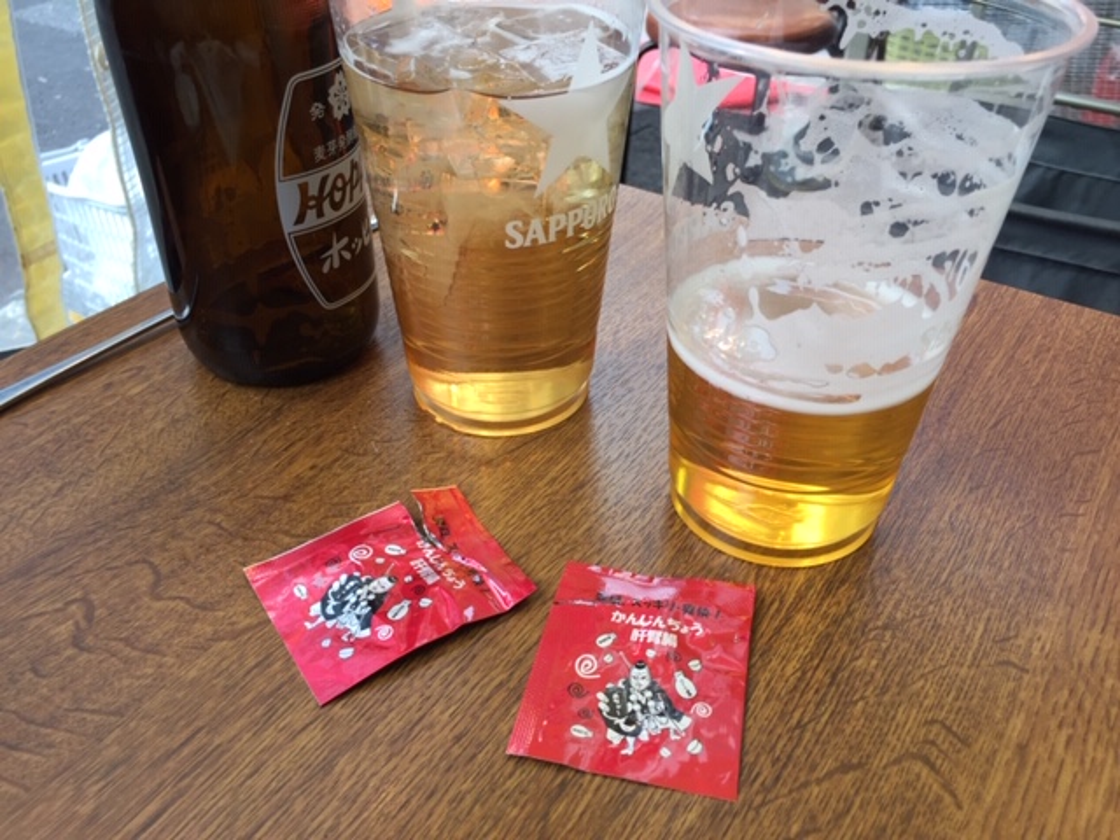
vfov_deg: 48.2
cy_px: 420
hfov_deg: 61.7
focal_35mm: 29
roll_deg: -0.7
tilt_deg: -38.2
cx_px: 560
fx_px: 938
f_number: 2.2
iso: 32
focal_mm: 4.15
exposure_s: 1/60
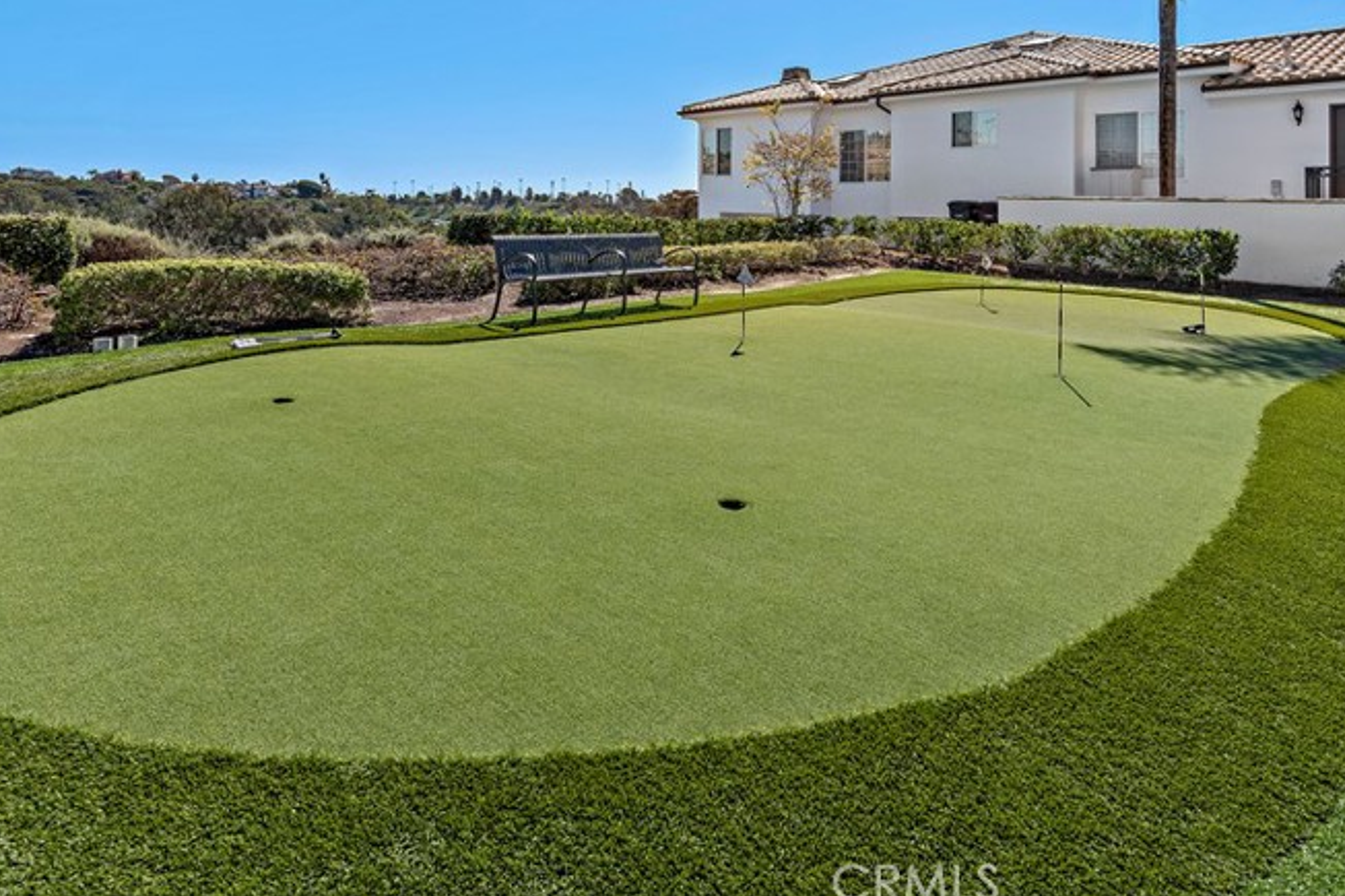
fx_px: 821
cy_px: 207
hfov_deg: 78.6
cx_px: 660
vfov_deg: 54.1
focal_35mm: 22
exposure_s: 1/800
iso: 160
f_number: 7.1
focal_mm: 14
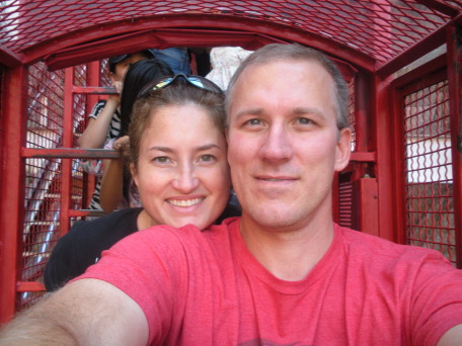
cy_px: 173
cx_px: 231
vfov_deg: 39.7
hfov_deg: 51.4
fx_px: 480
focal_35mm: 36
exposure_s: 1/60
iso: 176
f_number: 3.5
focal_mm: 6.3
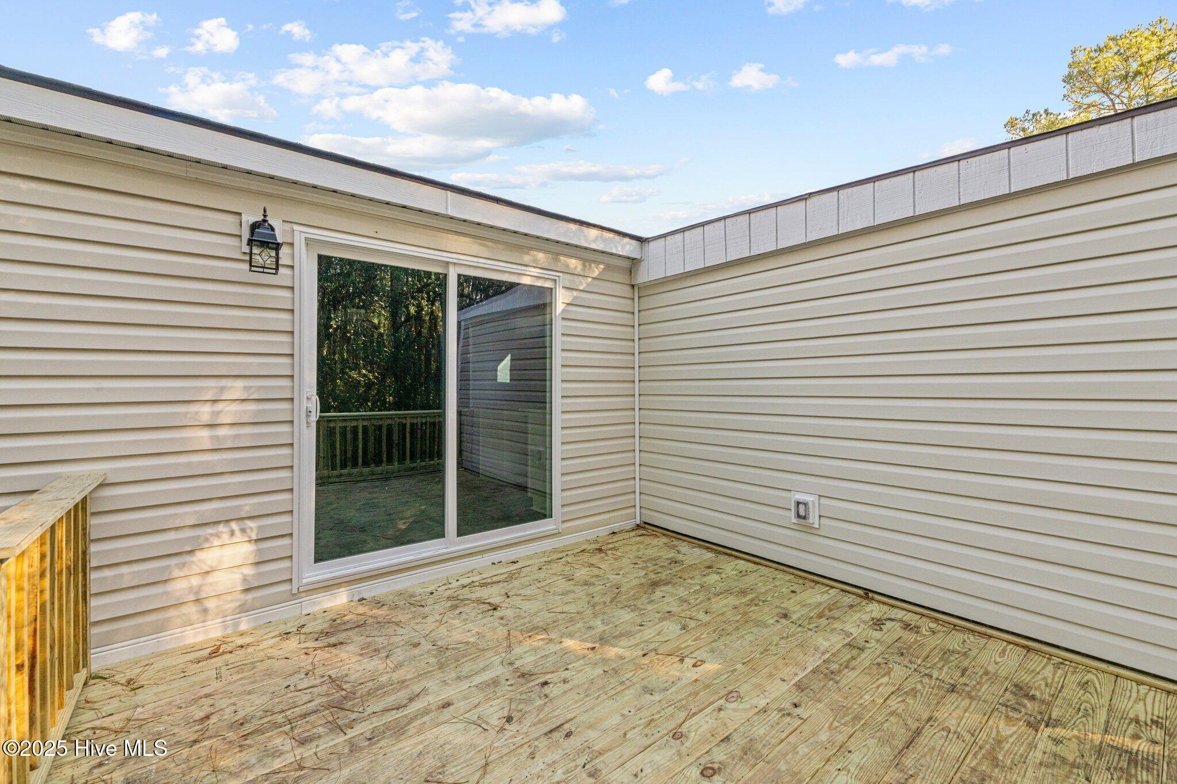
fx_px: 458
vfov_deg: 81.2
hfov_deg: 104.3
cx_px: 588
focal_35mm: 14
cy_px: 392
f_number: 9
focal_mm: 14
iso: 400
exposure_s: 1/160
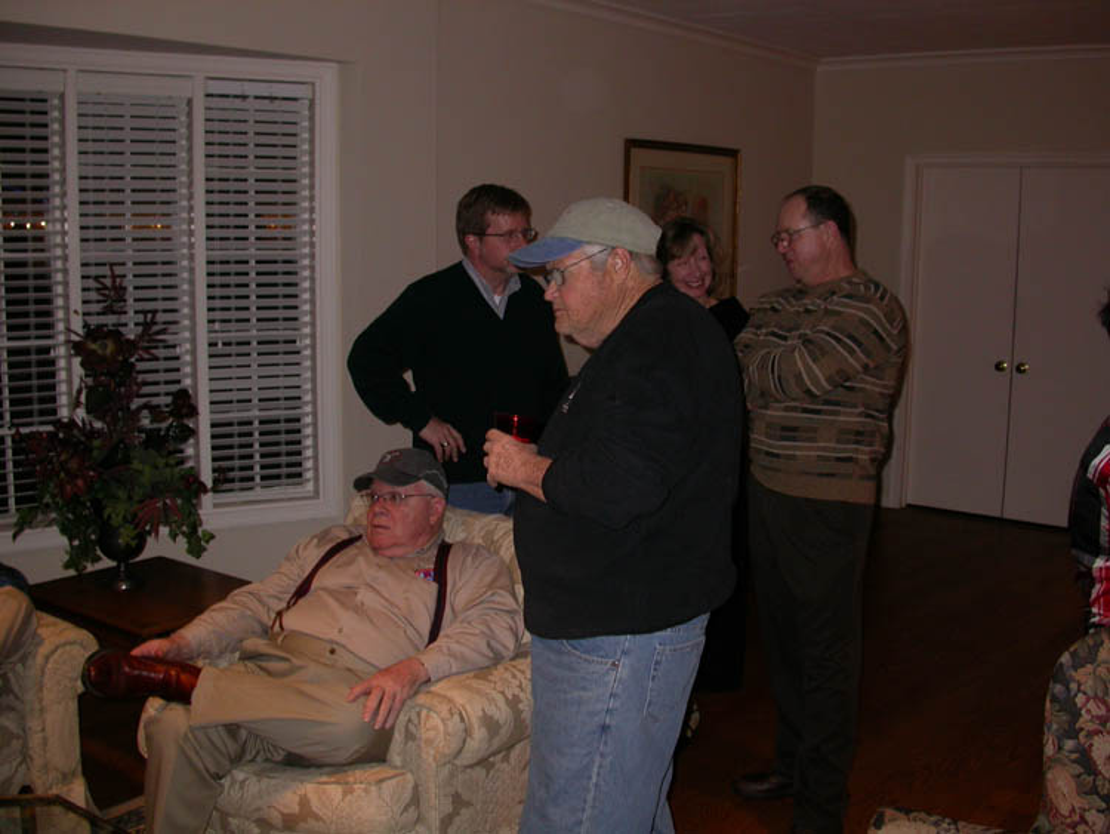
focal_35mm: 38
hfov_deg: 49.0
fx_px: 1219
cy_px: 417
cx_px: 555
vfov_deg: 37.7
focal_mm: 7.85
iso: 100
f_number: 2.6
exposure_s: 1/60
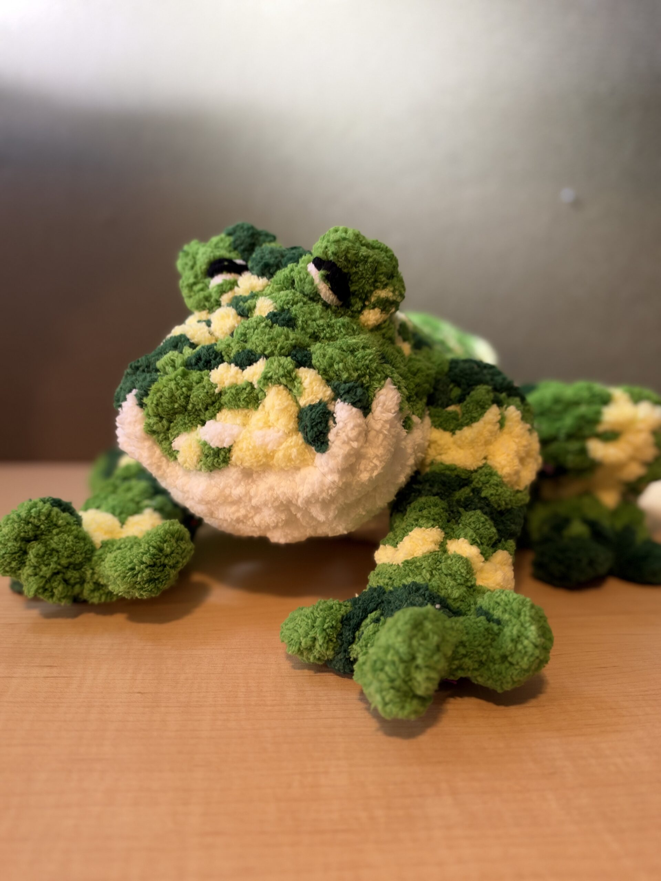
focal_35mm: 27
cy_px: 440
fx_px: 687
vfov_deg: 65.3
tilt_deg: -12.6
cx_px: 330
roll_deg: -1.3
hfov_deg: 51.4
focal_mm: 6.93
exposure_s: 1/60
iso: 200
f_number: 1.48
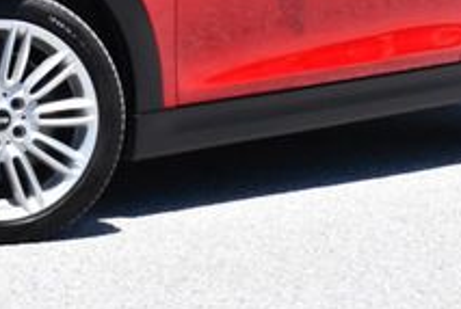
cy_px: -149
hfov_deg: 11.3
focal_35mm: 180
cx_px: 61
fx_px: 2310
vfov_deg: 7.5
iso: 160
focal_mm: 30
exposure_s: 1/250
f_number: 8
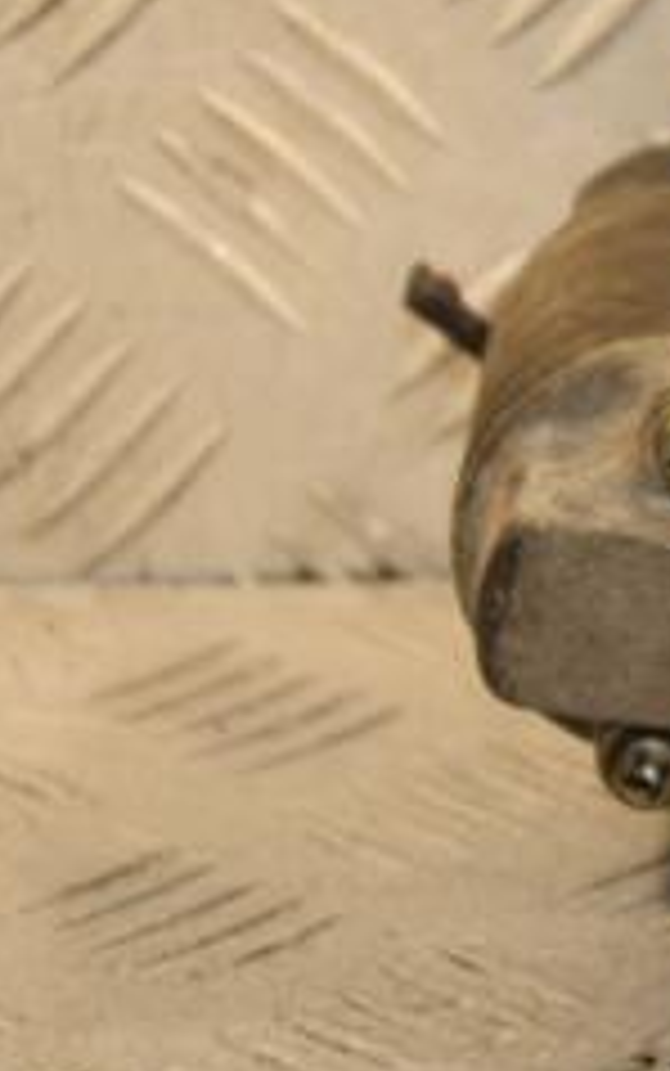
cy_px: 518
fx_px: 7879
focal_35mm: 270
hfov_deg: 4.8
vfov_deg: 7.8
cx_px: 1223
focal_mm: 70
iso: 800
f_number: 5.3
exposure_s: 1/200
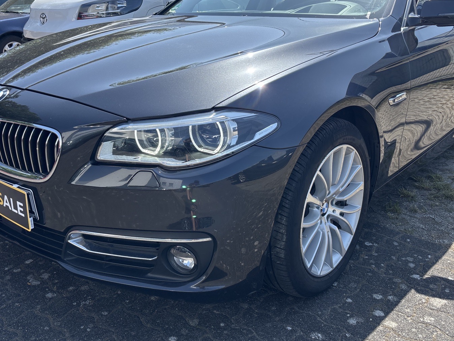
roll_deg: -1.3
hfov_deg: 50.1
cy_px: 136
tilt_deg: -13.3
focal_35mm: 37
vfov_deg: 38.5
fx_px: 485
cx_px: 226
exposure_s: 1/1812
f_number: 1.6
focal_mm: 5.96
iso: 50
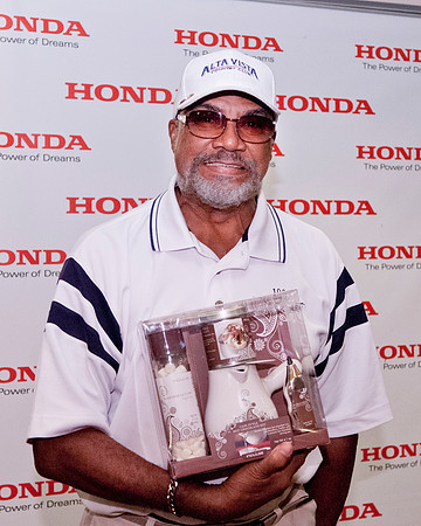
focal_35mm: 69
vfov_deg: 27.4
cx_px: 236
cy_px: 249
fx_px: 1080
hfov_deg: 22.0
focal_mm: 31
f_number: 4
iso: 1250
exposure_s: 1/100
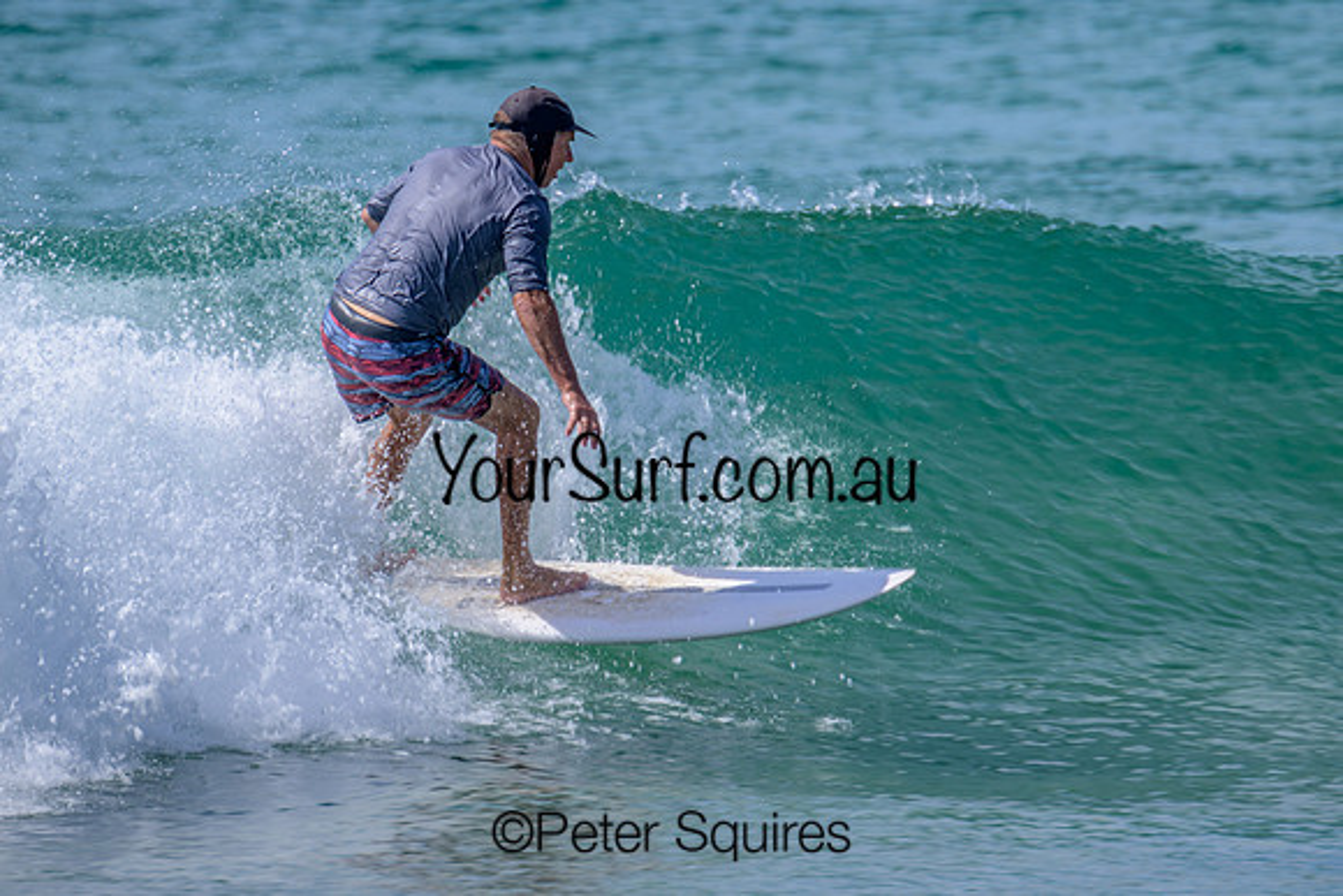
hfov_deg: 2.0
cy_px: 381
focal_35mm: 1023
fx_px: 38165
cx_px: 720
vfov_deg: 1.3
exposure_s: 1/250
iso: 110
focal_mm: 800
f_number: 11
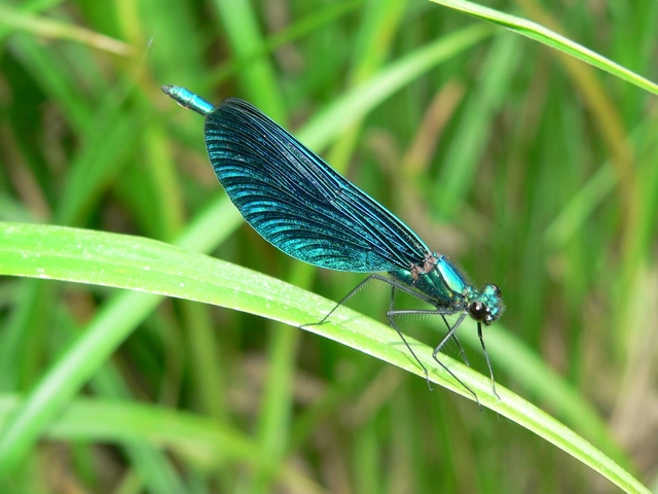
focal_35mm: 79
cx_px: 329
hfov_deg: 24.7
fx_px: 1502
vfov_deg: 18.7
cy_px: 247
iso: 80
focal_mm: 13.2
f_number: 4
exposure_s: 1/60
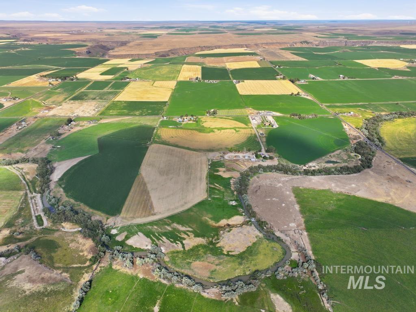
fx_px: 288
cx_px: 208
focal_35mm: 24
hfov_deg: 71.6
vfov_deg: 56.8
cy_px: 156
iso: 170
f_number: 2.8
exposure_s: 1/1600
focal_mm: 12.3
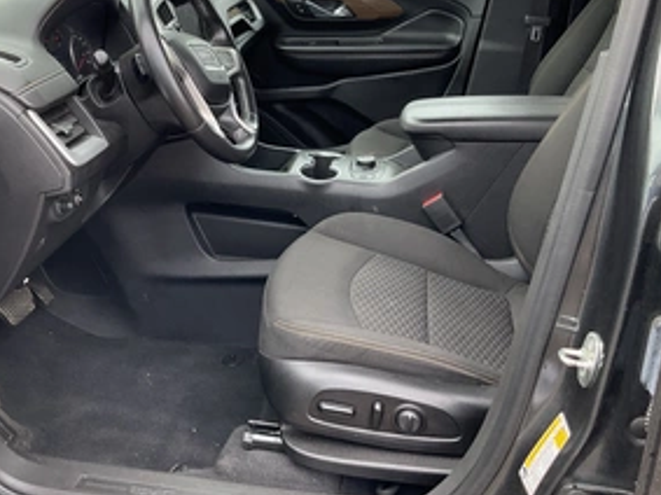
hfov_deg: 45.4
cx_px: 250
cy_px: 182
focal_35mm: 41
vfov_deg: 34.9
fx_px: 783
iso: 25
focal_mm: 3
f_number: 1.8
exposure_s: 1/130
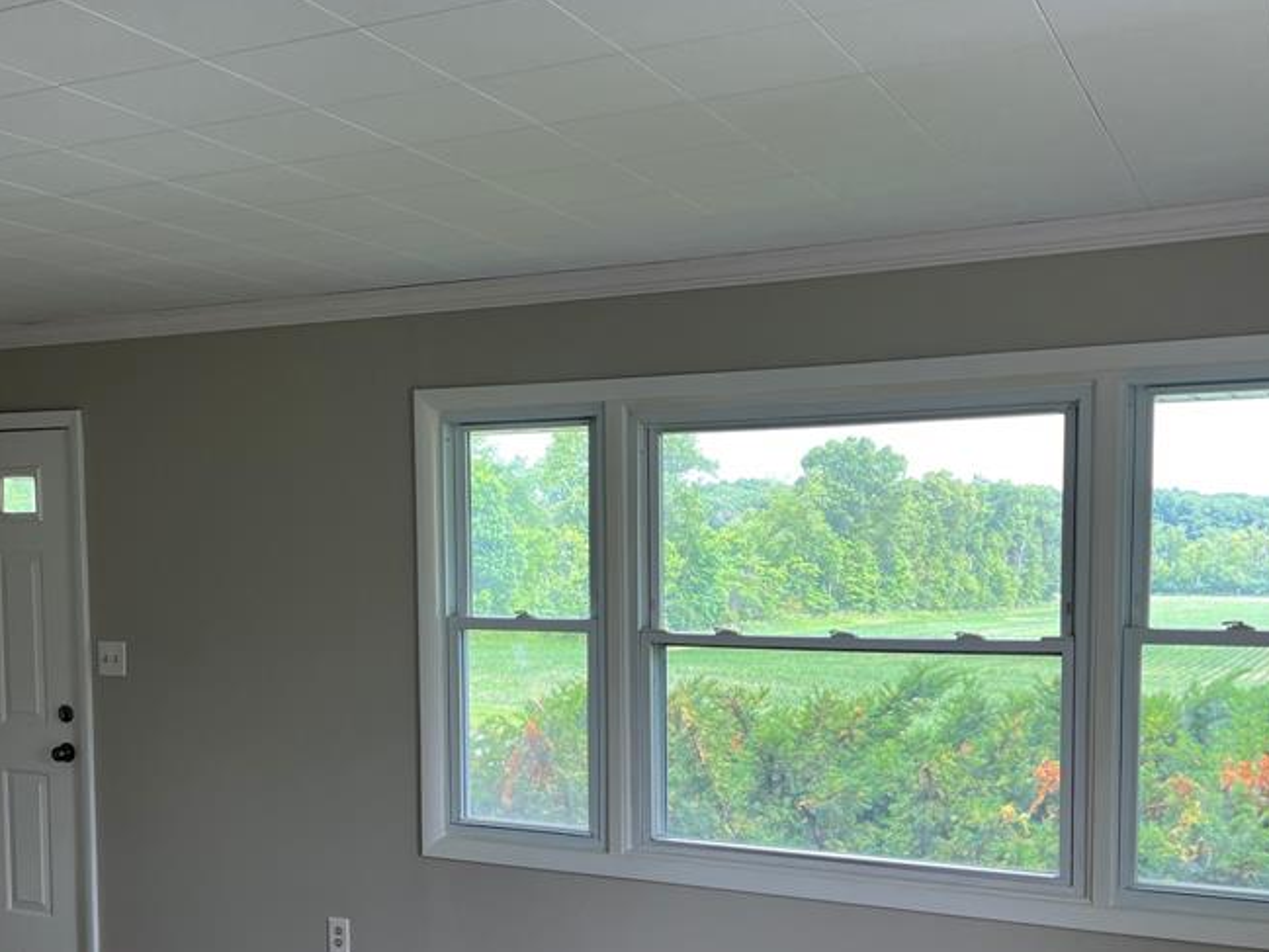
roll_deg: +0.5
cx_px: 544
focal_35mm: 41
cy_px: 635
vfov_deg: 34.8
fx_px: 1503
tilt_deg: -4.9
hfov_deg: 45.6
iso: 40
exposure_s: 1/132
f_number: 1.5
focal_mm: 5.7
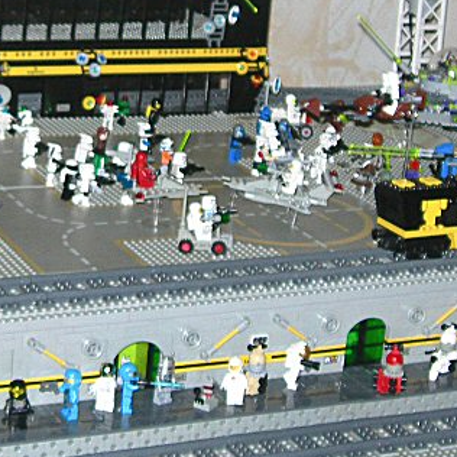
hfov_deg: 15.8
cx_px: 72
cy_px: 123
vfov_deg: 15.9
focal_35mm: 109
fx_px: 1628
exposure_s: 1/60.1
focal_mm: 7.8
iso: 50
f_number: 2.8
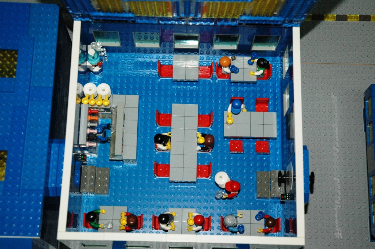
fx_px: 718
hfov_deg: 29.3
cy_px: 124
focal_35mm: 69
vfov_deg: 19.7
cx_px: 188
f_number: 4.5
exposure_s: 1/60
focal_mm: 46
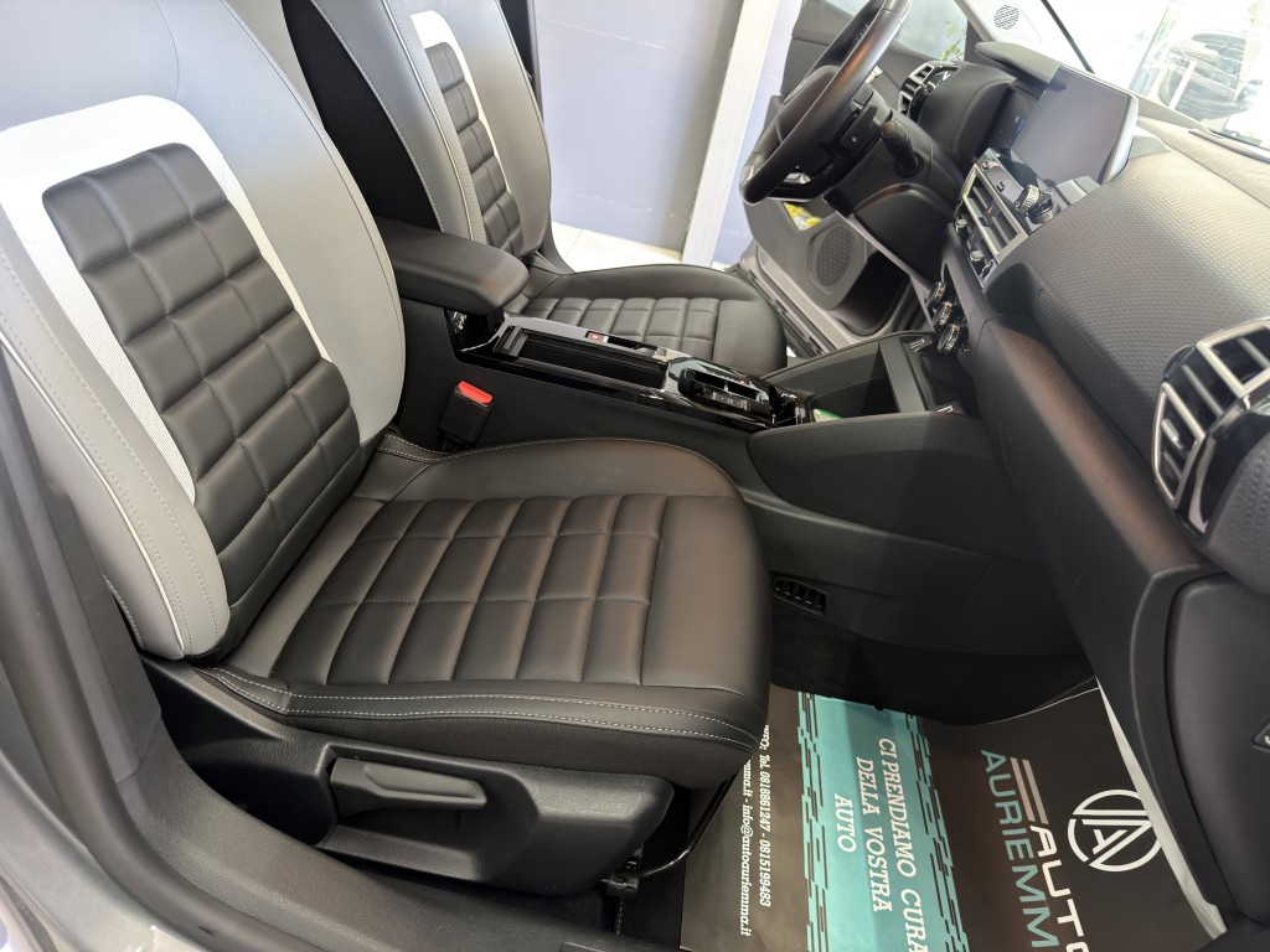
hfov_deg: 71.6
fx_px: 881
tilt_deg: -30.7
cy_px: 476
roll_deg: -13.8
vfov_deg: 56.8
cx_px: 635
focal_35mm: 24
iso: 500
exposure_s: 1/25
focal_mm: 6.76
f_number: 1.78
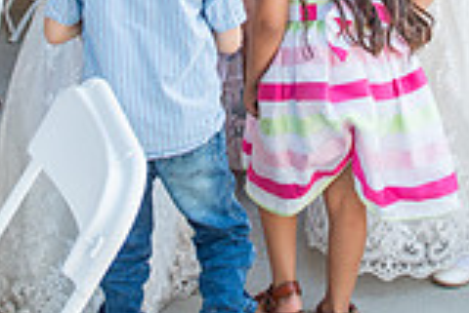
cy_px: -186
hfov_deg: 19.4
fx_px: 1369
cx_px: 252
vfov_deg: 12.3
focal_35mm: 105
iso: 200
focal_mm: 29
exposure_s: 1/250
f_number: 4.5
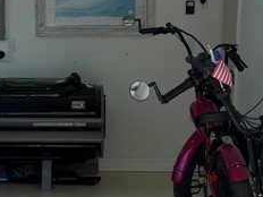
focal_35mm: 106
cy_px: 131
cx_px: 37
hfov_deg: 18.3
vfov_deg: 13.9
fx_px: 805
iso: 100
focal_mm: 6.76
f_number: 1.78
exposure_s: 1/1018
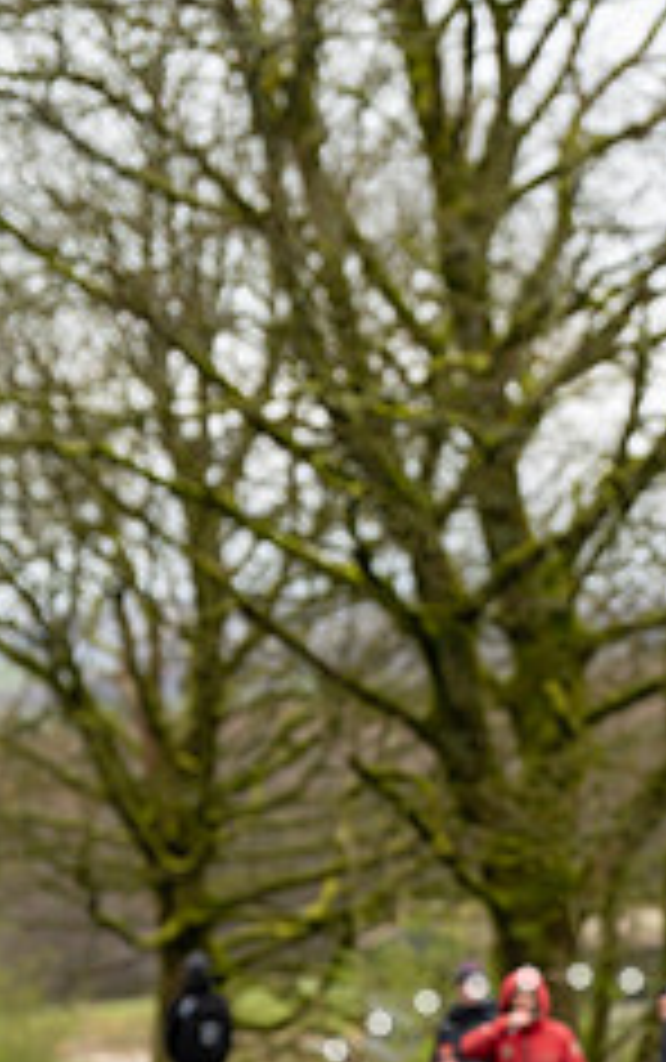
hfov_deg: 5.8
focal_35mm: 225
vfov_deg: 9.3
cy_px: 1004
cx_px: 657
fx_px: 6518
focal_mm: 116
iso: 800
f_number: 3.5
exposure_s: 1/1000
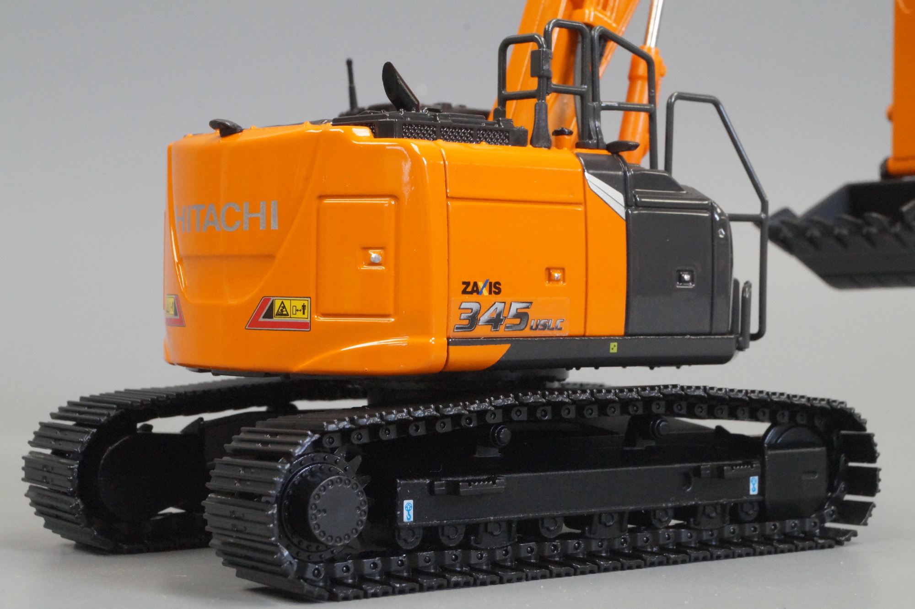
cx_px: 458
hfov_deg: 24.6
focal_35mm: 82
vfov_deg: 16.5
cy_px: 304
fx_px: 2096
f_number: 18
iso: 3200
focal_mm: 55
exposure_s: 1/15
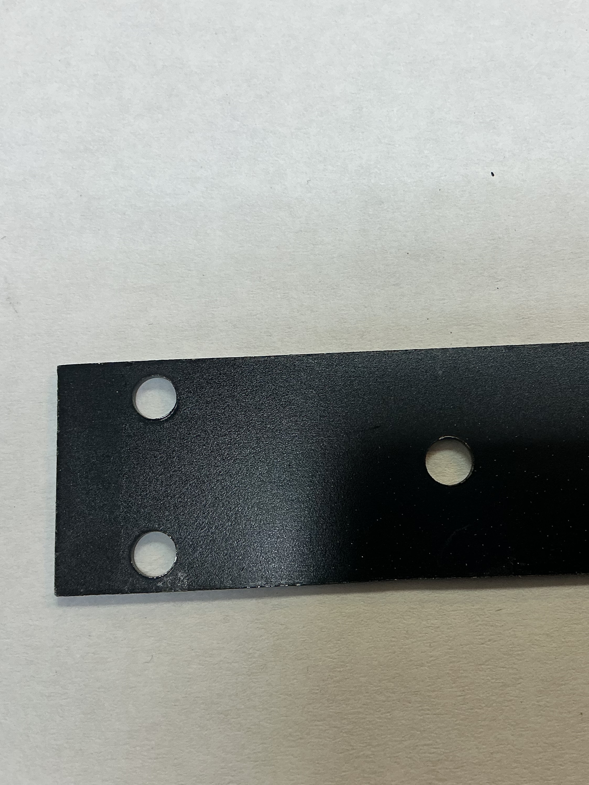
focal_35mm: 39
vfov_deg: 47.9
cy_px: 390
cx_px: 373
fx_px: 885
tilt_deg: -82.1
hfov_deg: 36.6
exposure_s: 1/120
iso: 50
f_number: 1.8
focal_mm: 3
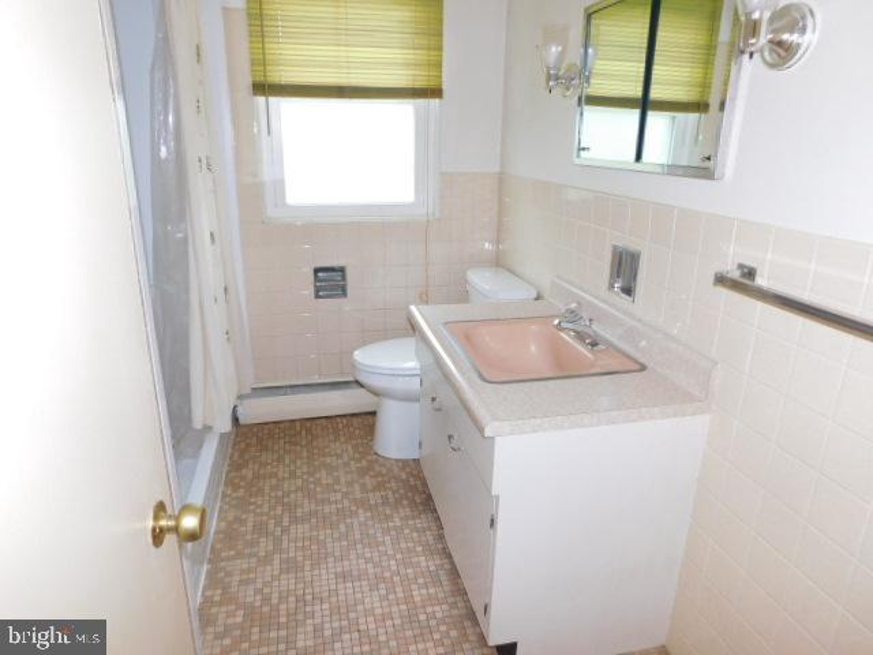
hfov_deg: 73.9
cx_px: 436
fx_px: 580
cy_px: 328
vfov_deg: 58.9
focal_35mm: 23
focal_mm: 4
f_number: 3
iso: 200
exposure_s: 1/30
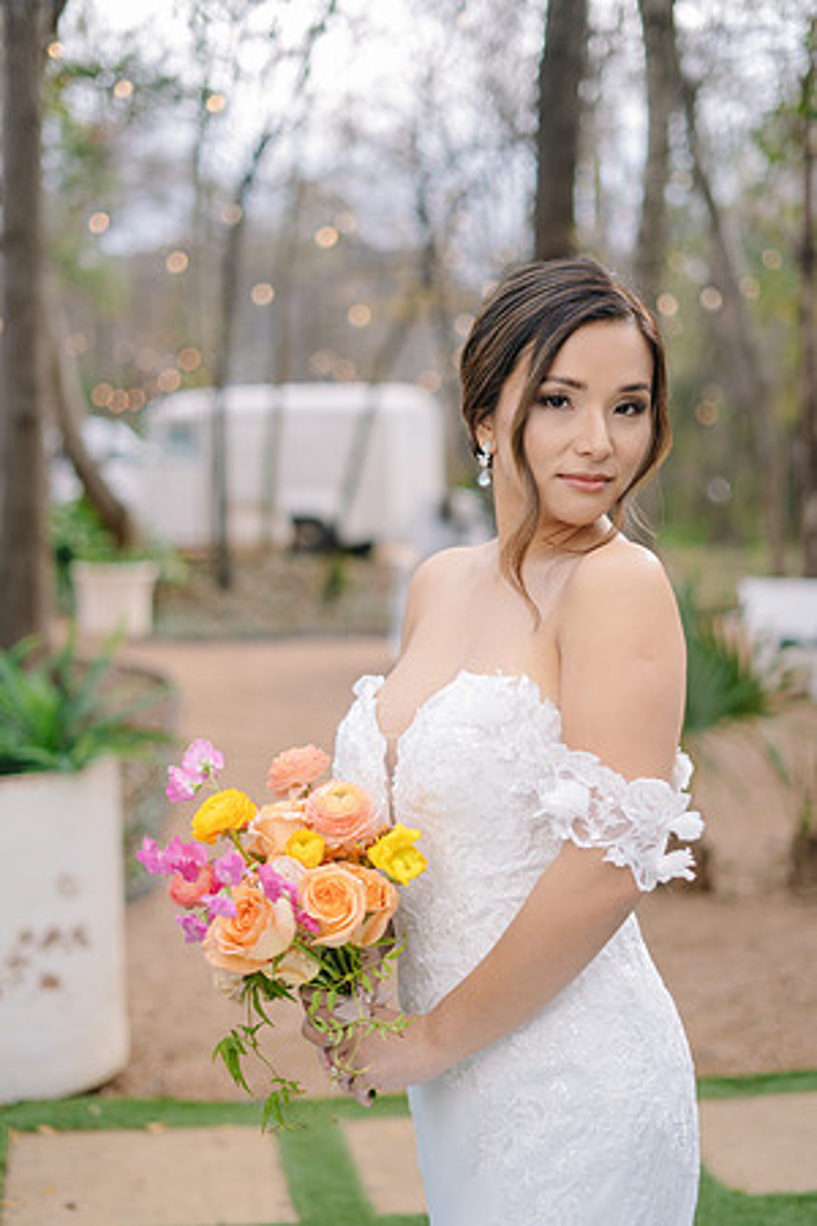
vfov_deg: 39.6
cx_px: 408
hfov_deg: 27.0
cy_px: 613
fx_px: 1702
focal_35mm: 50
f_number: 2
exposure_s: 1/200
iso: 50
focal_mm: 50
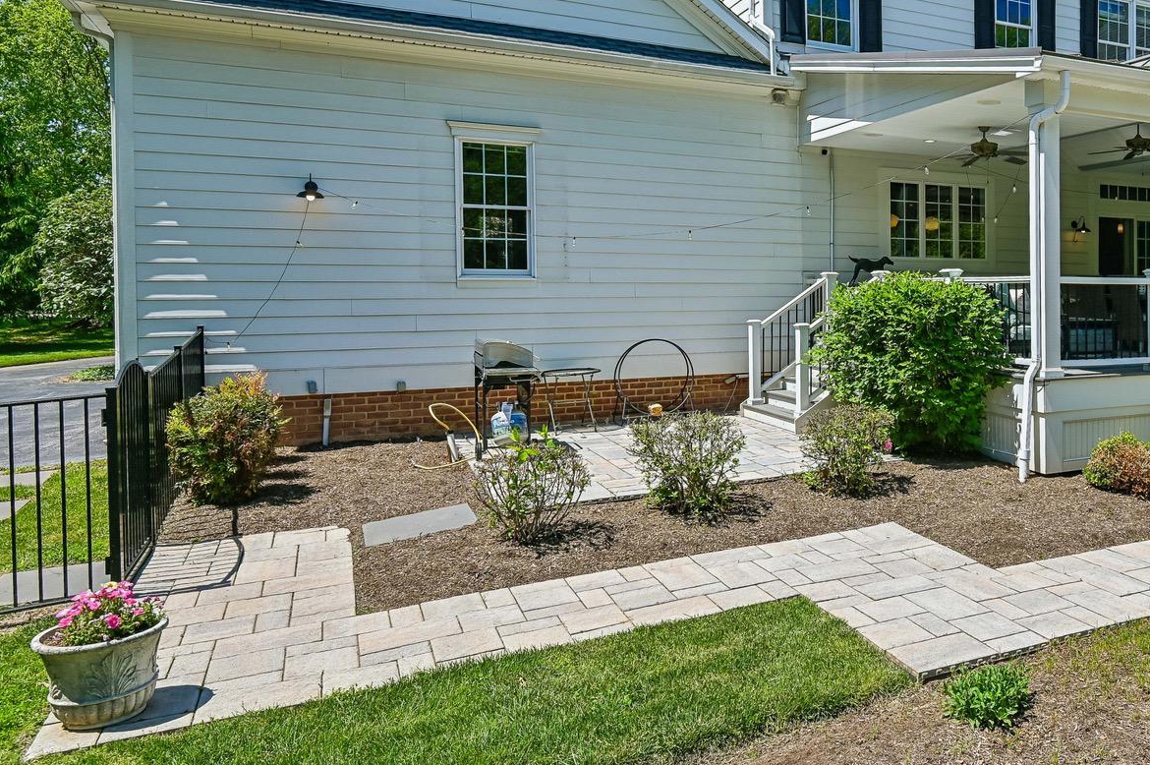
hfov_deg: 60.9
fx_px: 894
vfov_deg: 45.8
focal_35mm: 28
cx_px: 898
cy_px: 268
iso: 100
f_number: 8
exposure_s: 1/250
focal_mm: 16
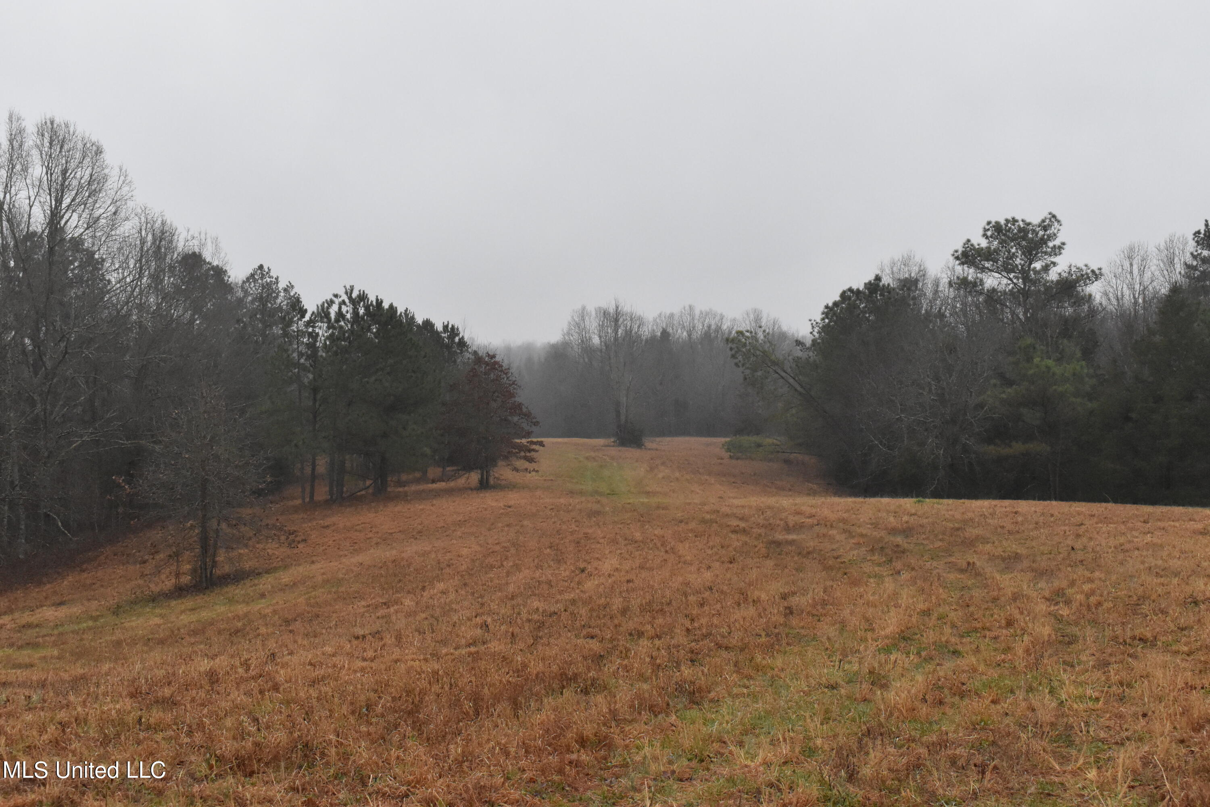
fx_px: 1714
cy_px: 404
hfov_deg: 38.9
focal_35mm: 51
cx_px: 605
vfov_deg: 26.5
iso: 3200
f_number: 11
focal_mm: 34
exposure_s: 1/800
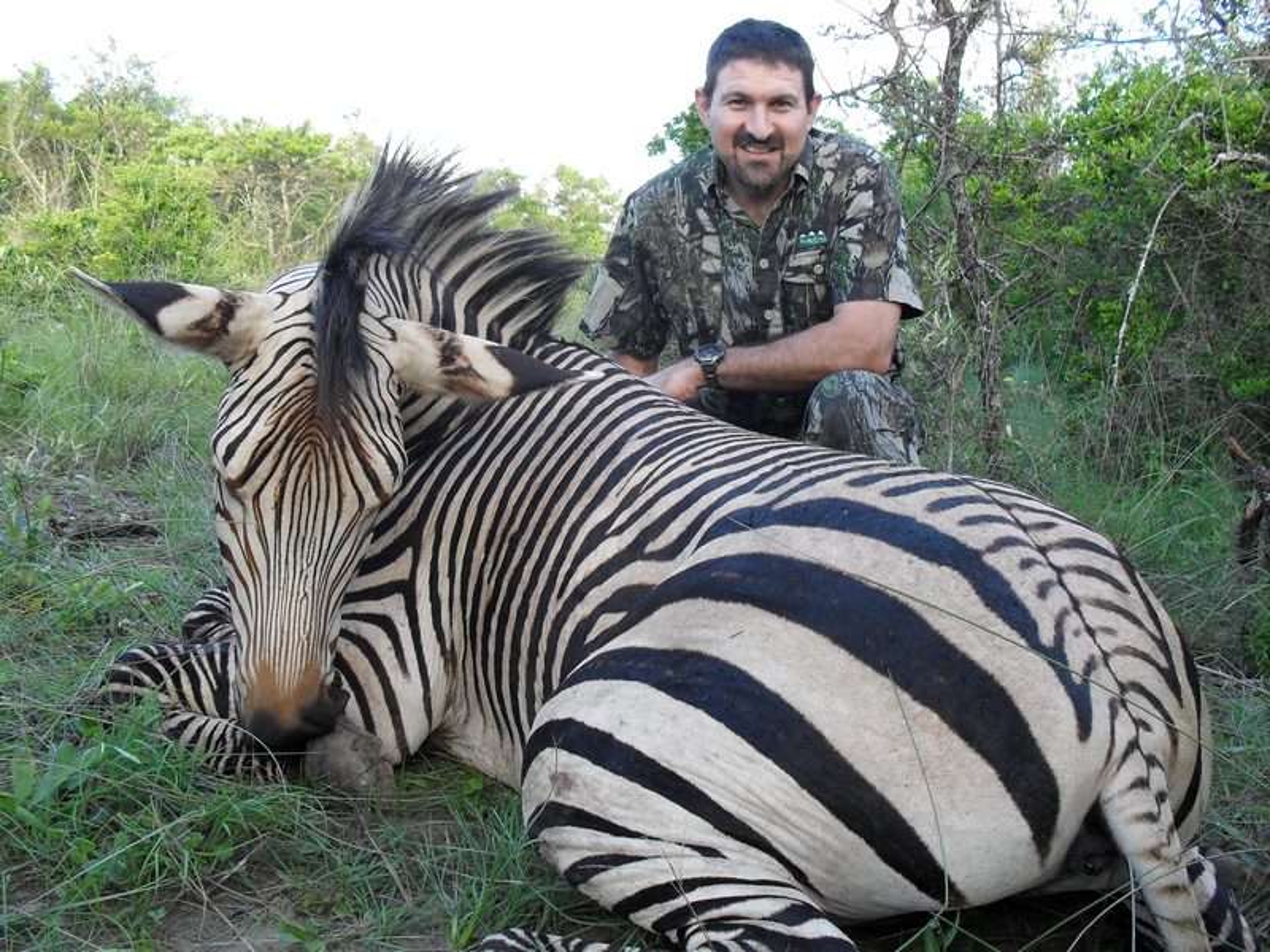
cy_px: 476
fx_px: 1394
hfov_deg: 49.0
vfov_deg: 37.7
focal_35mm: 38
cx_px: 635
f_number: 2.8
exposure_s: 1/60
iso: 80
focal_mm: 6.3
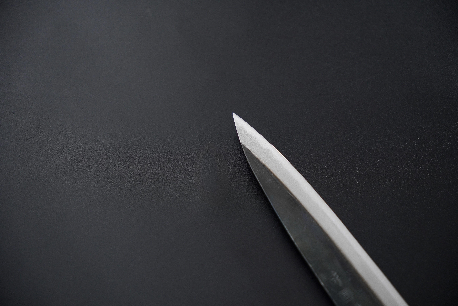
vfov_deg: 21.7
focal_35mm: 63
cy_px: 153
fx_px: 798
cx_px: 229
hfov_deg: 32.0
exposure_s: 1/160
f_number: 3.5
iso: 320
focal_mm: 41.8
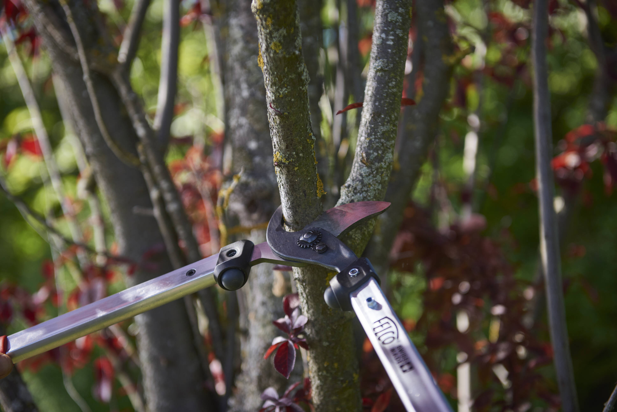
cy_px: 206
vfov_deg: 19.5
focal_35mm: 70
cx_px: 308
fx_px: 1200
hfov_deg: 28.8
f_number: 3.2
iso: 200
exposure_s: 1/125
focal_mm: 70
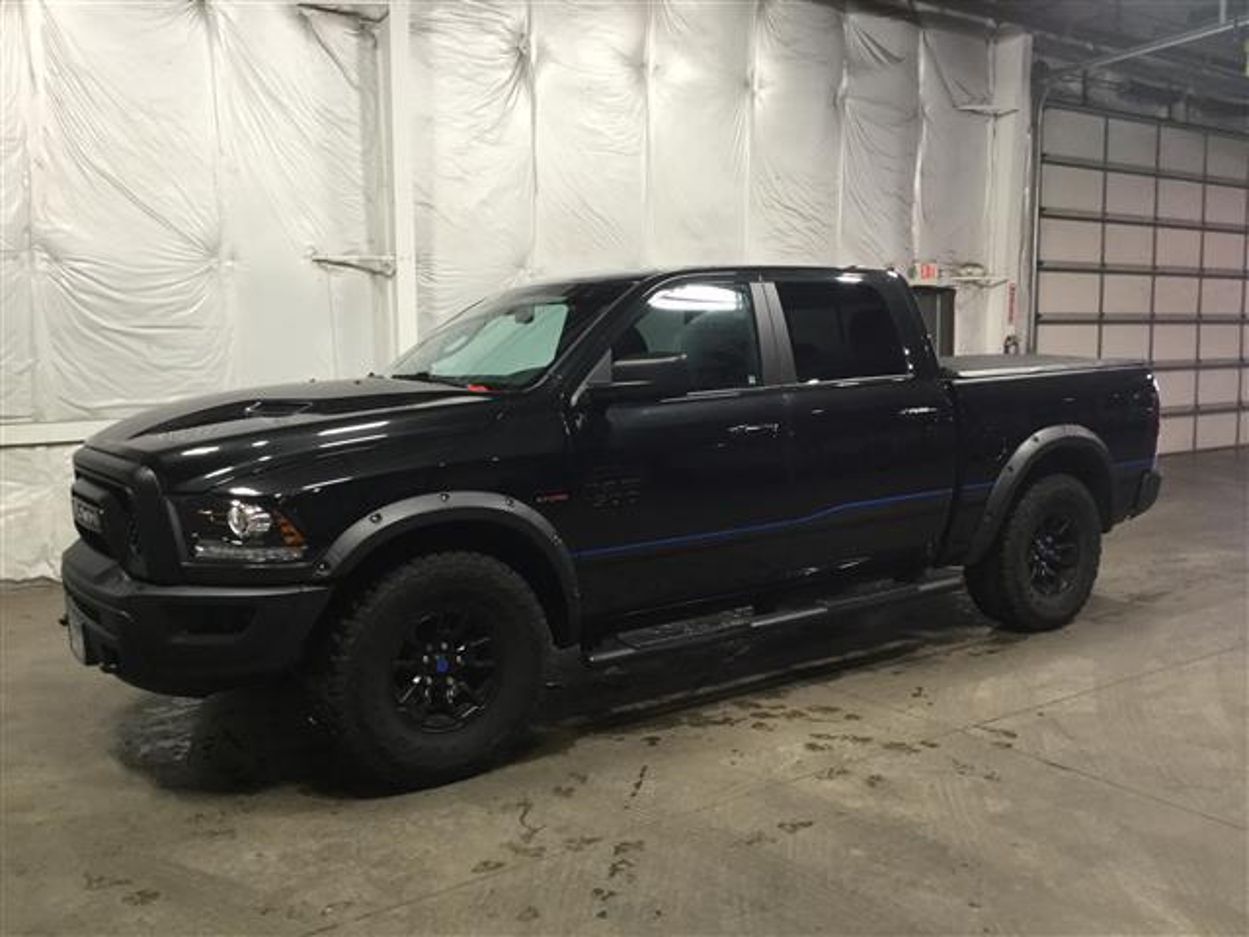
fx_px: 1119
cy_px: 468
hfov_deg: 58.4
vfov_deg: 45.4
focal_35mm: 31
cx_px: 624
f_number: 2.4
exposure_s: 1/30
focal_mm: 3.3
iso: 64
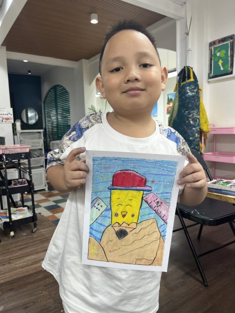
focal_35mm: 26
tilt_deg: -7.1
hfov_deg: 53.1
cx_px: 118
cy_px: 156
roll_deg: +2.6
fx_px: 235
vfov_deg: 67.3
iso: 40
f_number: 1.6
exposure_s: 1/100
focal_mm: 5.1
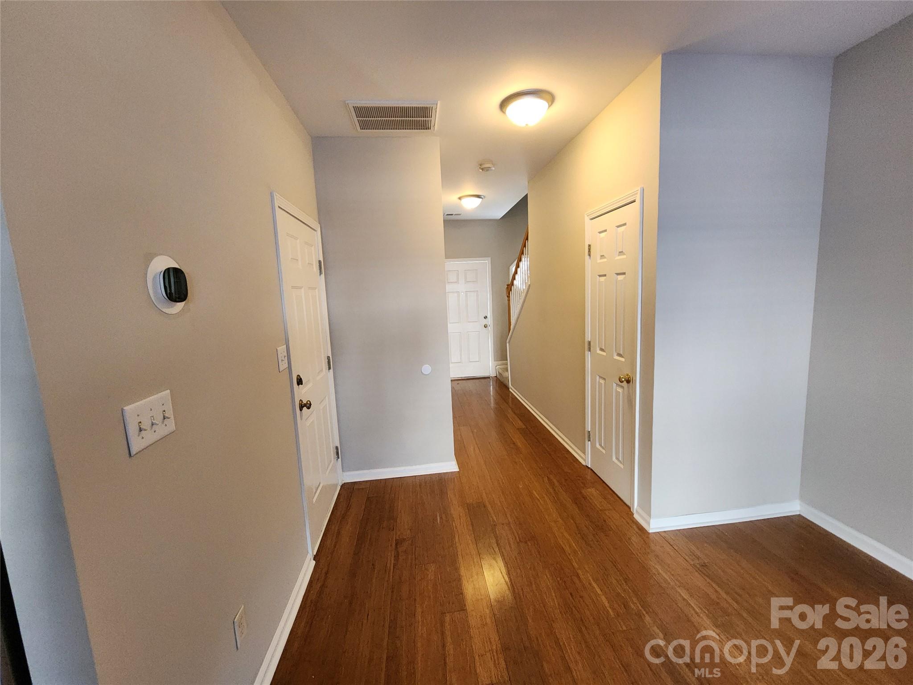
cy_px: 342
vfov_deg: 89.9
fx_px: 343
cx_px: 456
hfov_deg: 106.2
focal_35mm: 13
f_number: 2.2
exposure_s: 1/60
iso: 320
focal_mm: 2.2
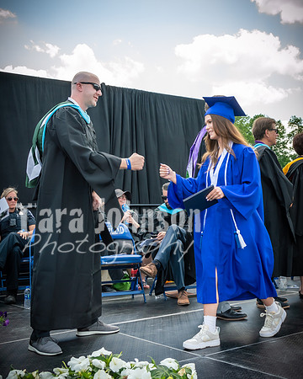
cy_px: 190
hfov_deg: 32.3
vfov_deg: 39.9
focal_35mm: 47
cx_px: 180
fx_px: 521
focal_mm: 22
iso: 200
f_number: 7.1
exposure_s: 1/200
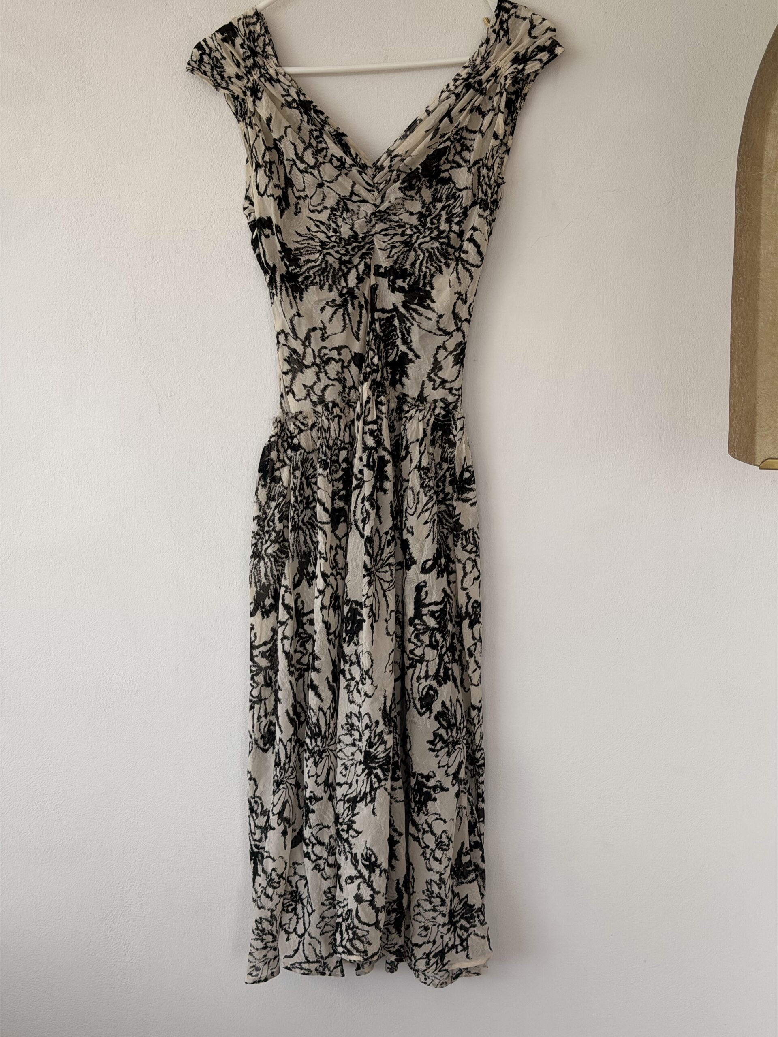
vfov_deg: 39.7
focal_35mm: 48
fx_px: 1438
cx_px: 389
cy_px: 518
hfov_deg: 30.3
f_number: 1.78
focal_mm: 6.76
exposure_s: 1/578
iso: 64
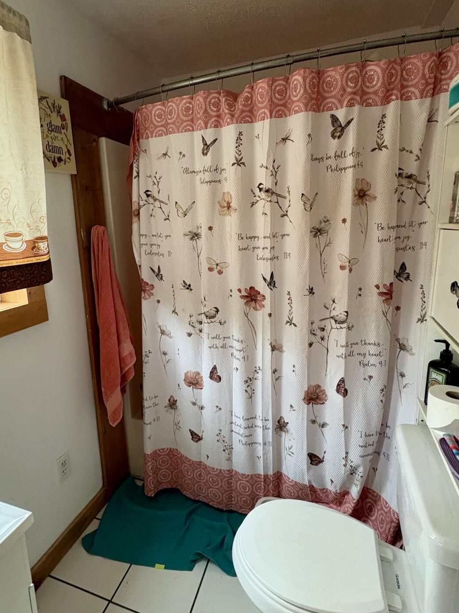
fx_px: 354
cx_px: 192
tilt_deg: -10.1
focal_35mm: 20
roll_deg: +2.3
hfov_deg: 65.6
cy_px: 297
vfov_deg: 81.7
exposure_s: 1/60
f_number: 2.2
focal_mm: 2.22
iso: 500
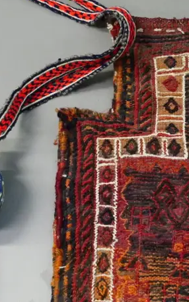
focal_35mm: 57
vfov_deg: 35.2
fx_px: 469
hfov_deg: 22.1
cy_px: 208
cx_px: 182
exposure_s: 1/100
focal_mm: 12
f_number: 6.3
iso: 3200
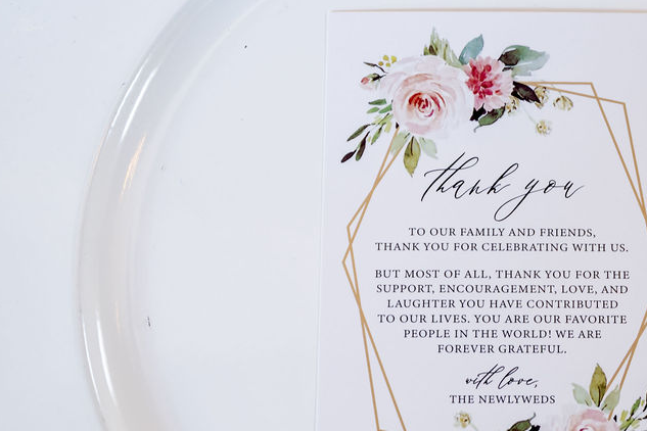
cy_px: 241
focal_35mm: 55
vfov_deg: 24.6
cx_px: 501
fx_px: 988
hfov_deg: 35.3
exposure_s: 1/20
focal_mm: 34
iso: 125
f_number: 2.8
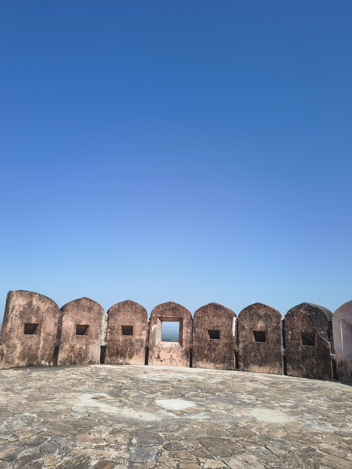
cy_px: 234
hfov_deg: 58.9
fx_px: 312
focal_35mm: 23
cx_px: 176
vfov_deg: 73.9
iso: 101
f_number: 1.8
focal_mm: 5.56
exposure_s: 1/1814
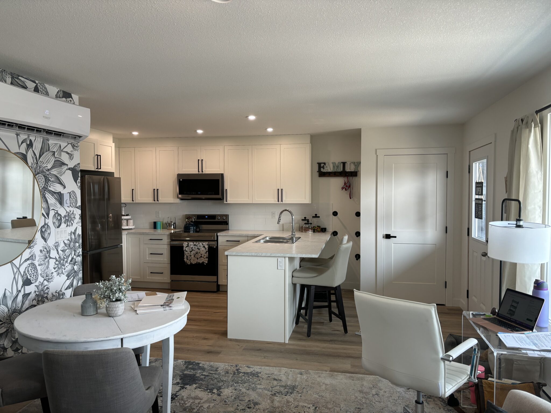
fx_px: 414
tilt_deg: -1.2
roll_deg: +0.2
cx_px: 276
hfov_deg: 67.3
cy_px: 206
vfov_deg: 53.1
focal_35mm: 26
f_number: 1.6
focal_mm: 5.96
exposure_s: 1/120
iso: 64
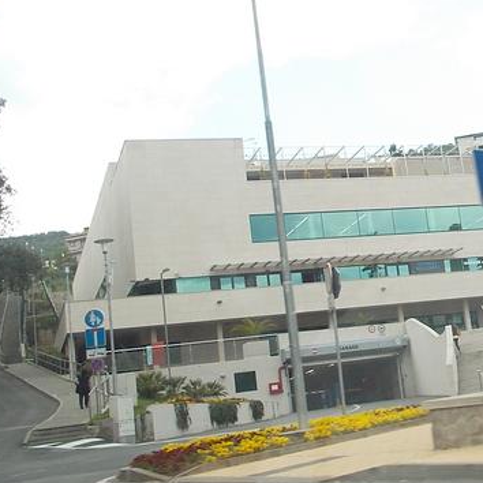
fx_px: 916
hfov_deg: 28.6
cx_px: 419
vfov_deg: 29.5
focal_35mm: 58
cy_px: 207
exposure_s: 1/250
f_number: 3.3
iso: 80
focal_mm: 4.1
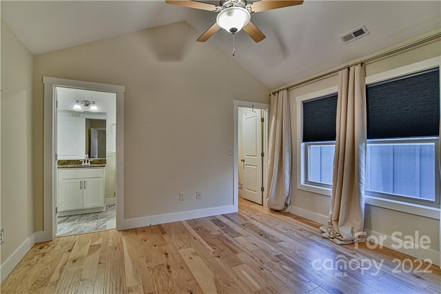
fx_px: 196
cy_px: 147
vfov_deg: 73.8
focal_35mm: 16
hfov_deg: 96.7
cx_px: 220
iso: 1600
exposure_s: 1/100
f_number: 5
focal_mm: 16
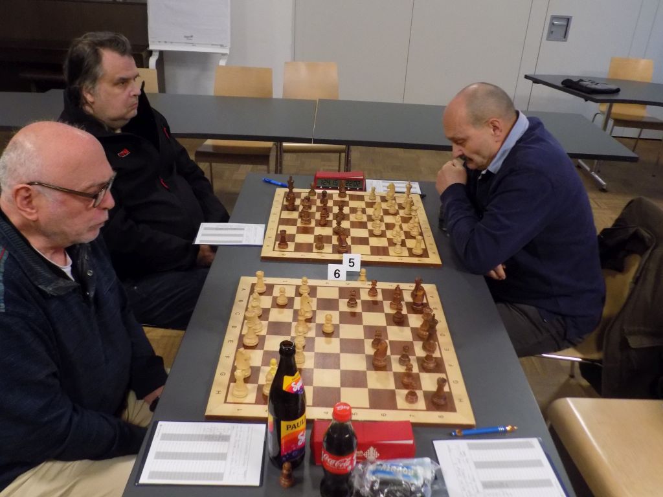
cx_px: 332
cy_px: 248
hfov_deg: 60.0
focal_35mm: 30
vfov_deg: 46.8
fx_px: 575
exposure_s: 1/20
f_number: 3.3
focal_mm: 5.3
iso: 400
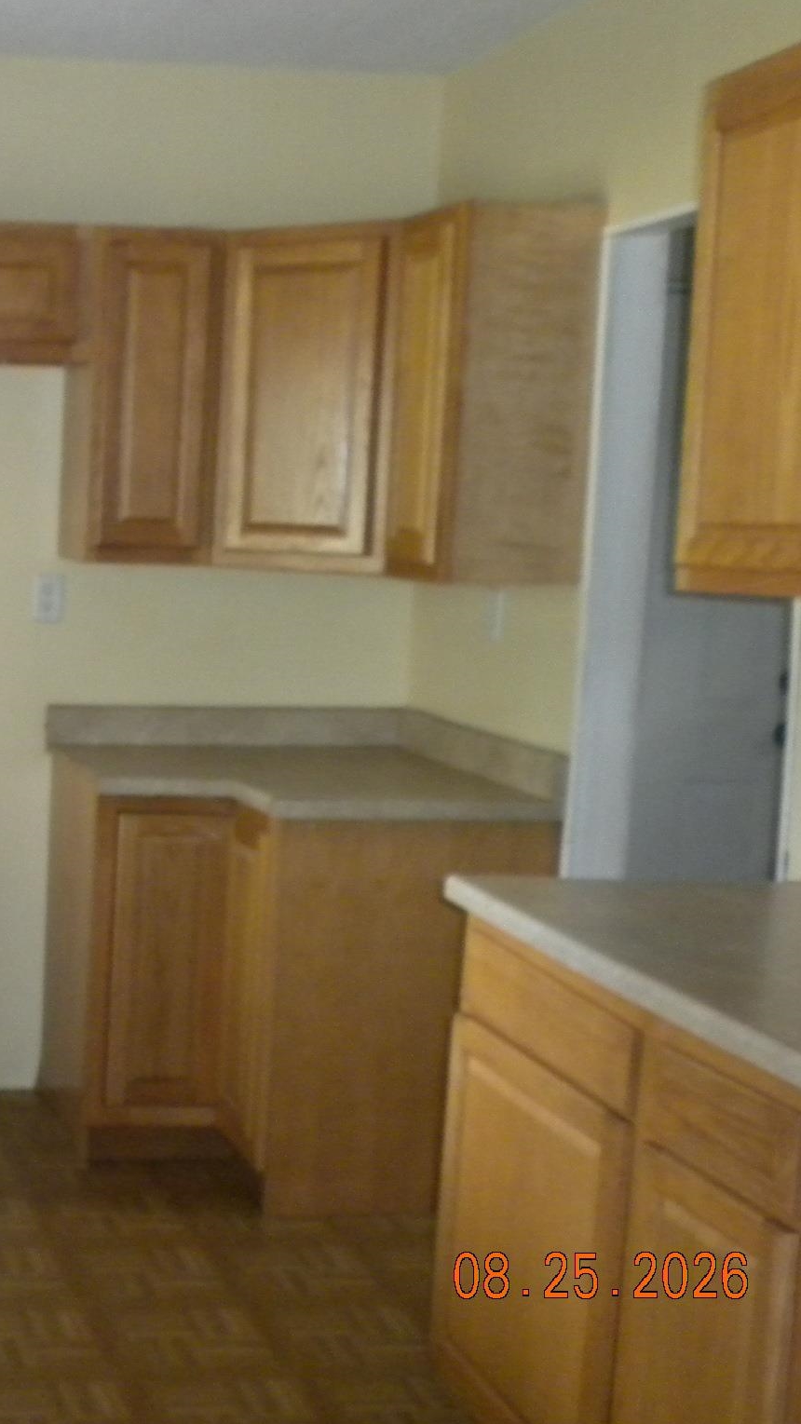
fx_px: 2039
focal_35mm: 54
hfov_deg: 21.1
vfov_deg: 38.5
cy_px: 710
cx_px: -92
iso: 400
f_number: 3.5
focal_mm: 6.6
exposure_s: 1/30
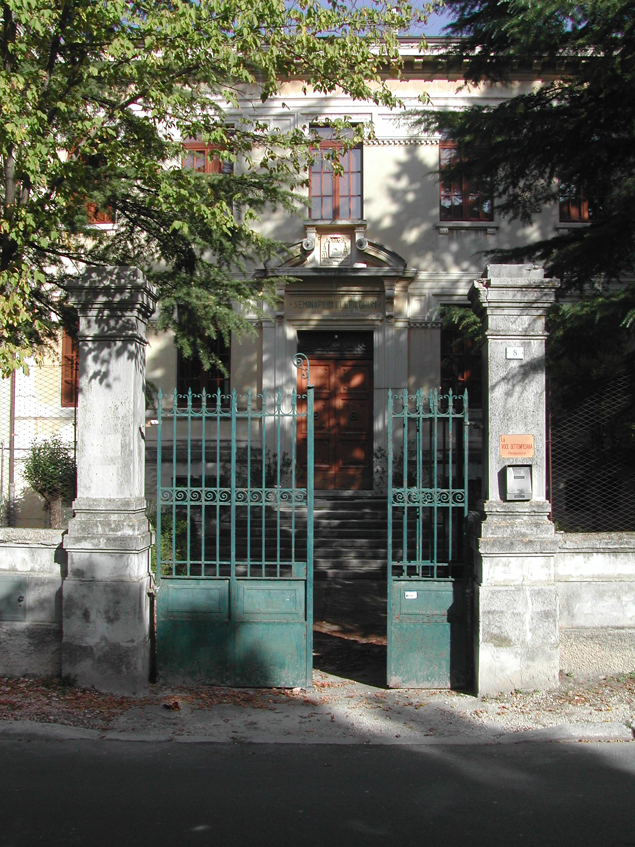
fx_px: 929
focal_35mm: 38
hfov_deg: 37.7
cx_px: 318
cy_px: 424
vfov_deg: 49.0
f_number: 7.6
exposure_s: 1/163
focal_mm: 8
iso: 100
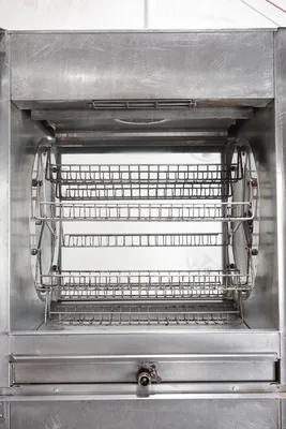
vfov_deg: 44.5
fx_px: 524
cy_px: 214
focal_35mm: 44
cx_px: 143
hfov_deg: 30.5
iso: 2000
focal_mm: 16.21
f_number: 4
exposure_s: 1/50
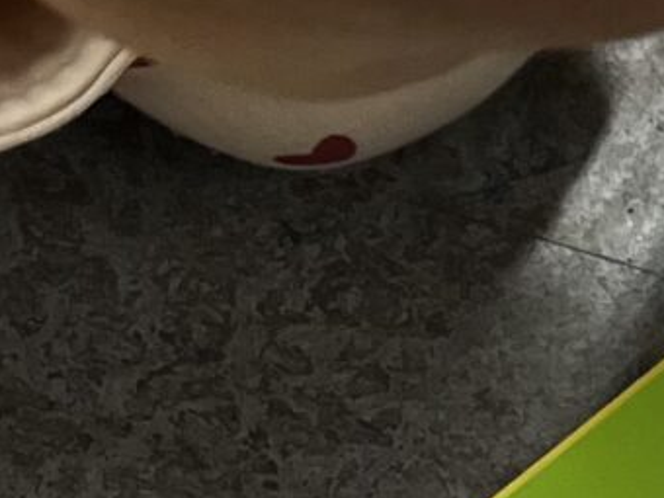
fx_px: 3760
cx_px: 309
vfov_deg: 7.6
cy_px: 424
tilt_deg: -65.9
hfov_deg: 10.1
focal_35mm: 196
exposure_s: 1/100
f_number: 1.6
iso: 125
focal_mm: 5.1
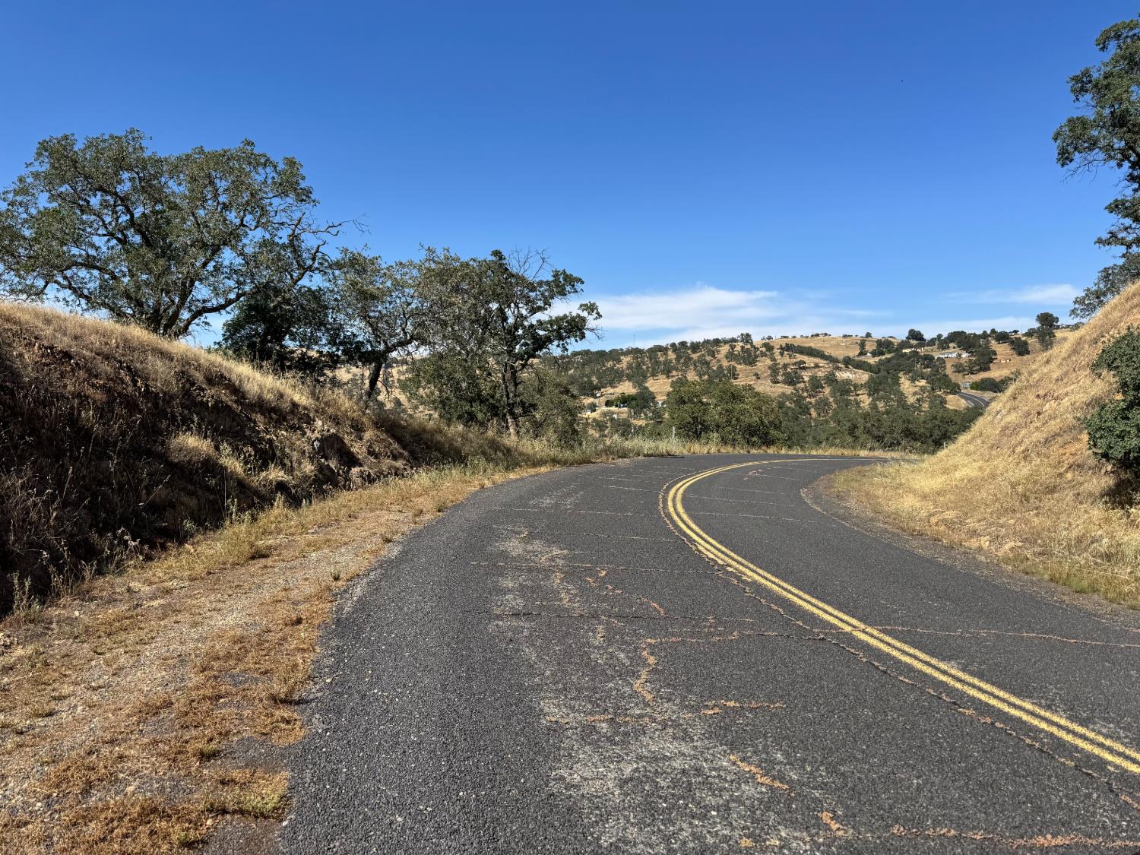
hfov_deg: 71.6
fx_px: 790
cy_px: 428
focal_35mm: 24
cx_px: 570
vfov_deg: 56.8
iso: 80
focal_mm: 6.76
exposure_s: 1/4049
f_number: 1.78
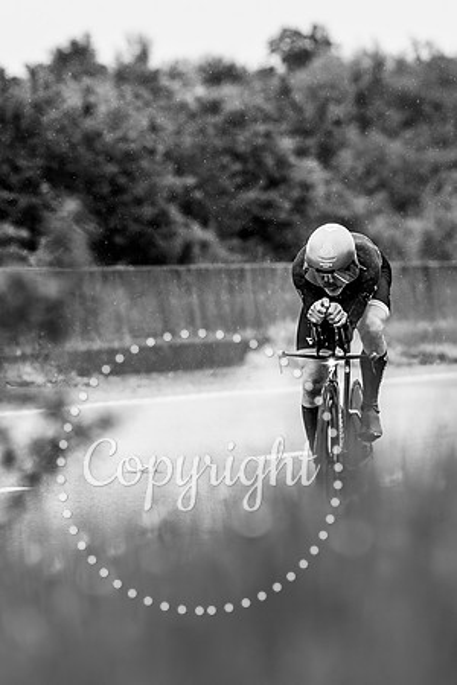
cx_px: 205
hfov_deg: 2.4
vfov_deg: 3.5
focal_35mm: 582
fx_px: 11077
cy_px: 329
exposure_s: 1/1000
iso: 250
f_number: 3.5
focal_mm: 200
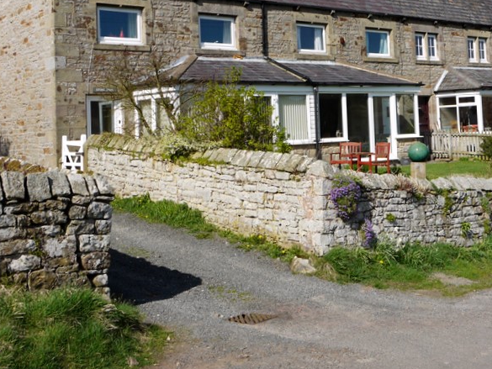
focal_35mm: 49
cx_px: 311
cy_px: 83
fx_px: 697
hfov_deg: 38.6
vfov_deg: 29.1
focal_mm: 14
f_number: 5.6
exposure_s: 1/800
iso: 100
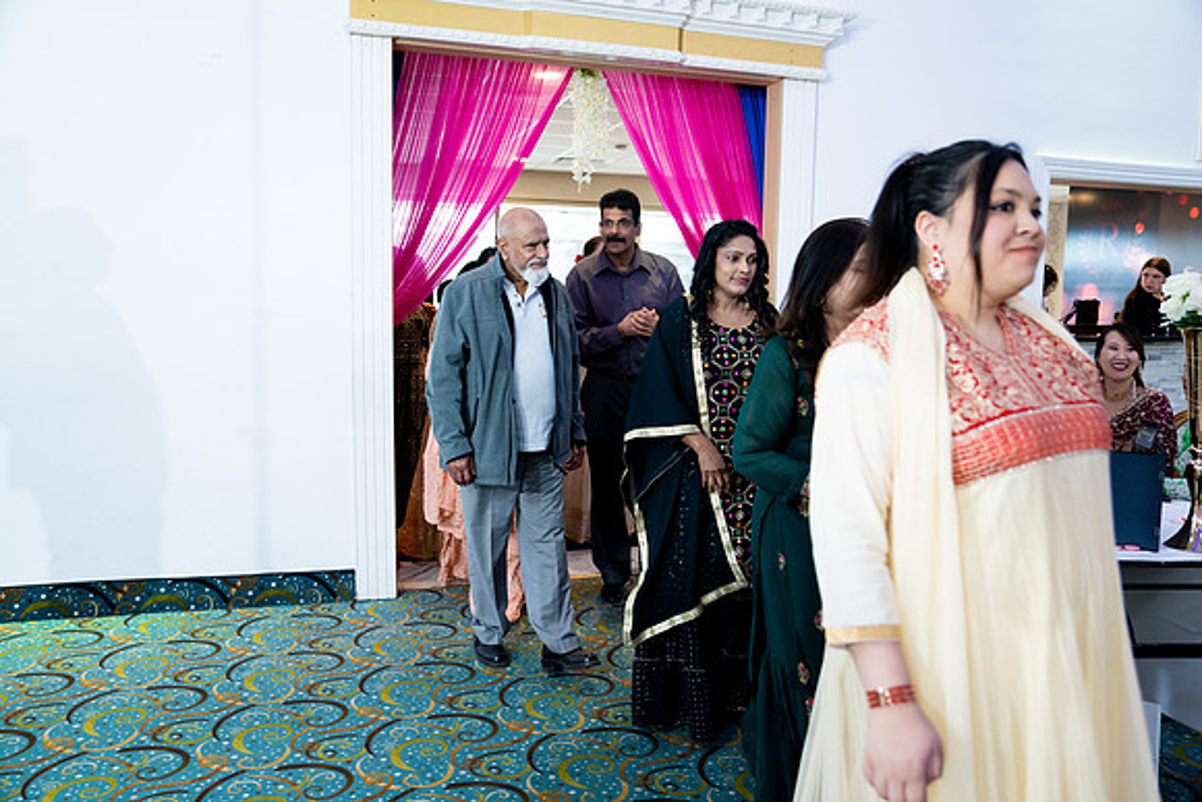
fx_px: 935
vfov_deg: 46.4
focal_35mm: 28
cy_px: 401
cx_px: 601
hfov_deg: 65.5
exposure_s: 1/125
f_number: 2.8
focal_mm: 28
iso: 1600
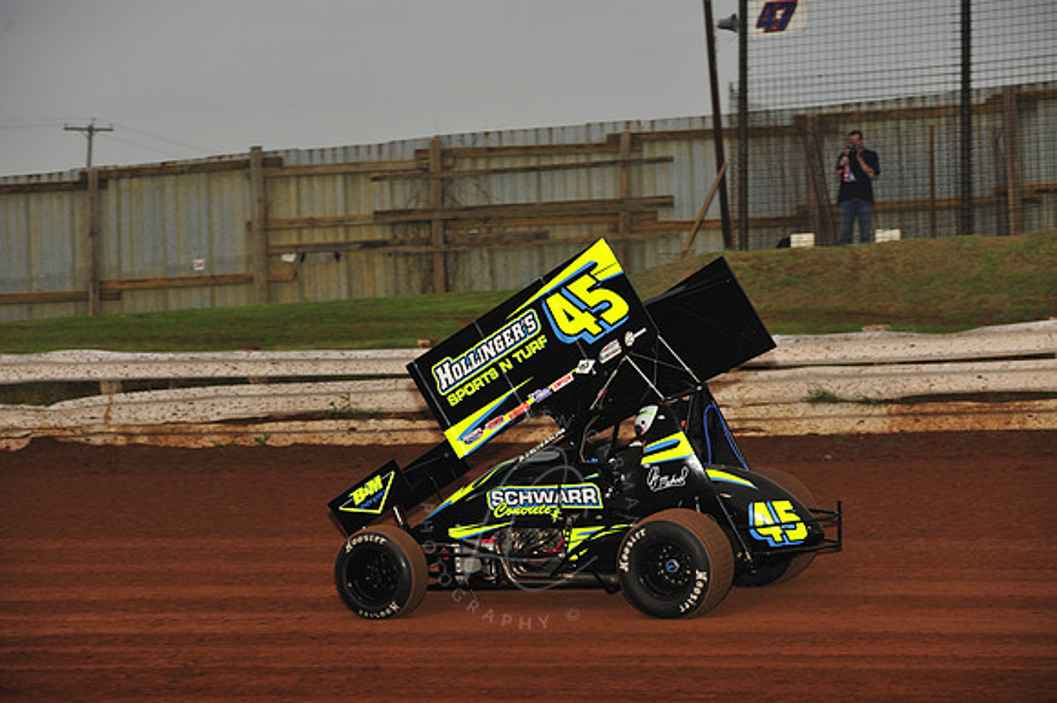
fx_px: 3668
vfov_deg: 11.0
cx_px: 528
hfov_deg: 16.4
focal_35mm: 125
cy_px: 352
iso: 800
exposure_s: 1/320
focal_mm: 125
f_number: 6.3
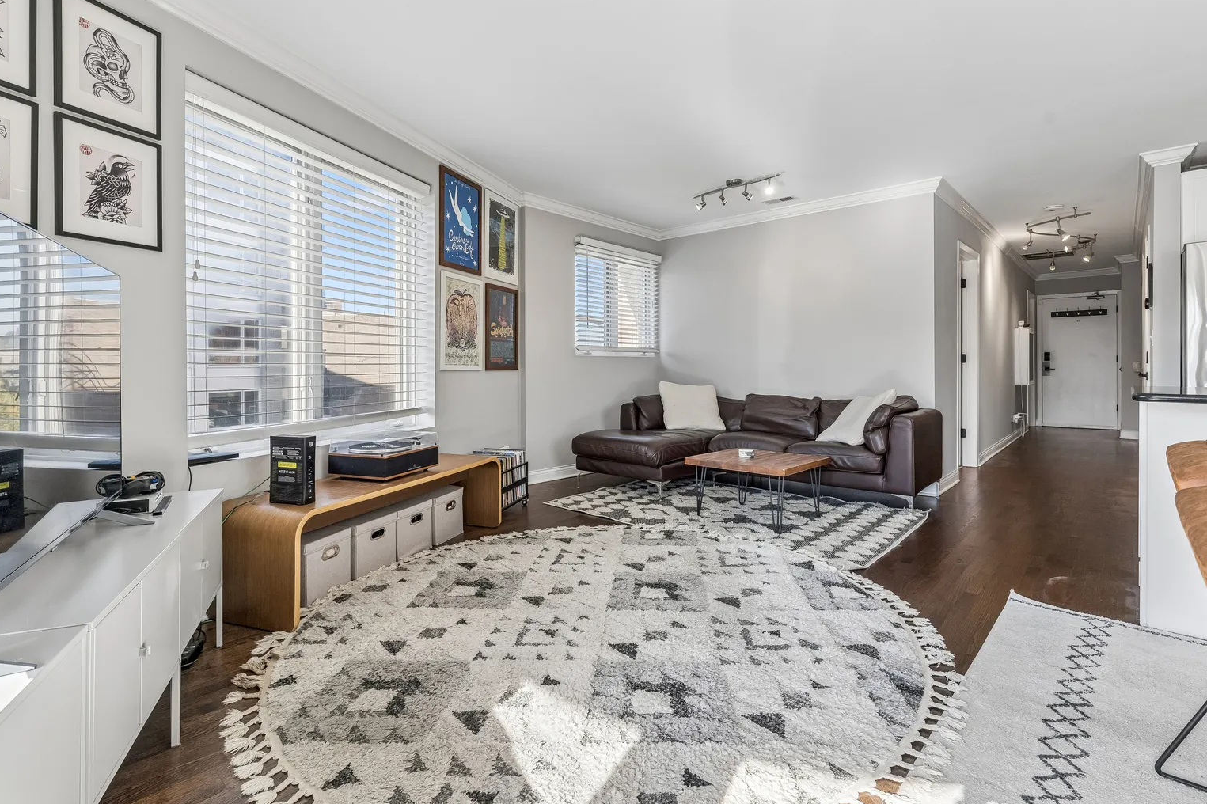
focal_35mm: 17
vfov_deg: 70.4
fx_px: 570
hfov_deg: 93.3
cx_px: 620
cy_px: 384
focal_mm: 16
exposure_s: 1/160
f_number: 8
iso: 400
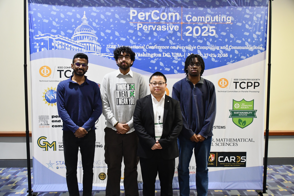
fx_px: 294
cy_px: 98
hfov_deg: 53.1
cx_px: 147
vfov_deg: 36.9
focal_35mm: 36
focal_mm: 24
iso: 3200
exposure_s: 1/125
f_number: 3.8
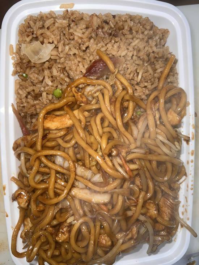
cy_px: 132
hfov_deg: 53.1
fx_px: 199
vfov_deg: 67.3
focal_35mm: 26
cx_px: 100
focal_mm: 5.7
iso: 32
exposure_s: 1/69
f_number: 1.5
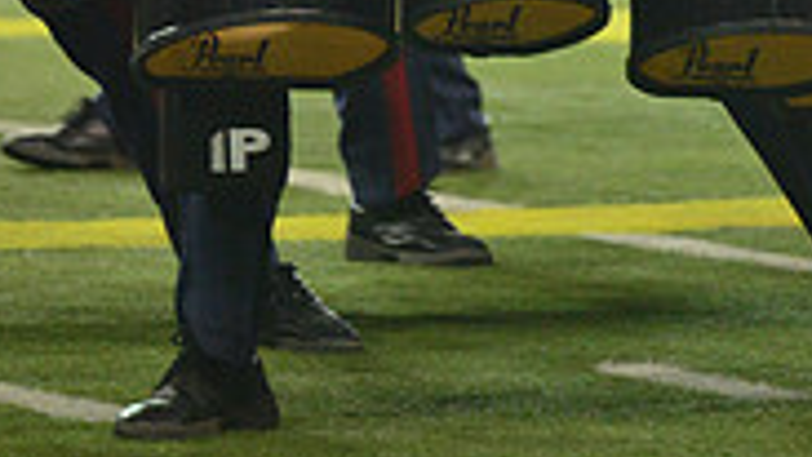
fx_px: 16043
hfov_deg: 2.9
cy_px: -466
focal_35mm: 745
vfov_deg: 1.6
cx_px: 388
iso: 2000
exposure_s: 1/500
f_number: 5.6
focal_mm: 290
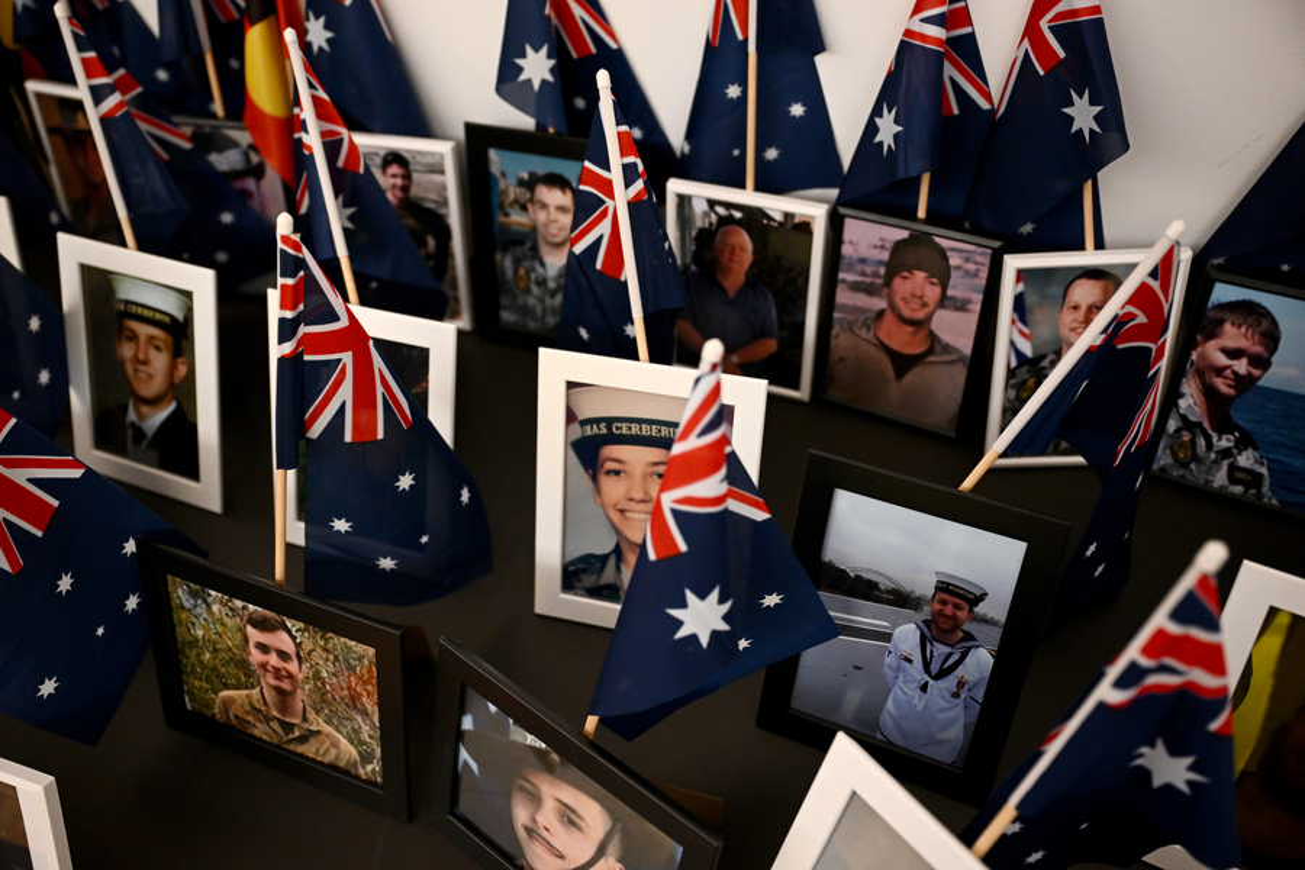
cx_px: 652
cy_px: 435
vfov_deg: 40.5
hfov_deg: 58.0
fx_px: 1178
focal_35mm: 32
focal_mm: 32.5
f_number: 3.2
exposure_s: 1/200
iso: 3200
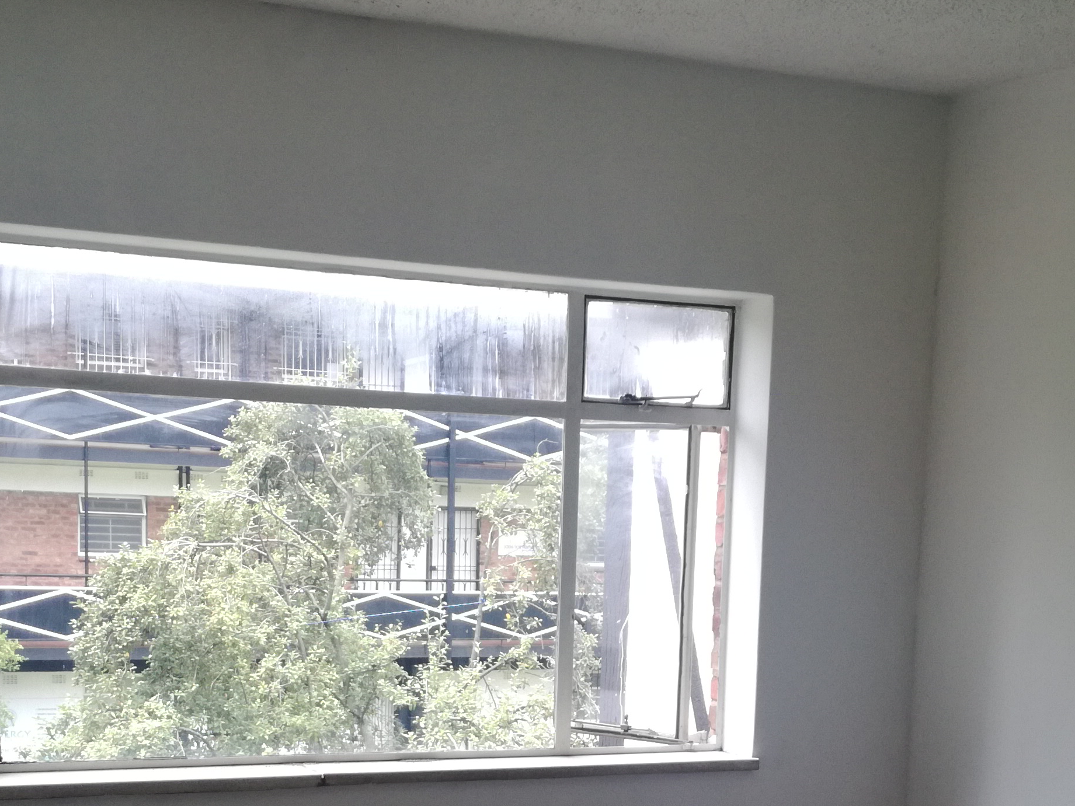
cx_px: 594
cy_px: 749
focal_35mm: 61
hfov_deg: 31.7
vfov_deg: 23.3
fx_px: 1894
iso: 50
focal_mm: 3.79
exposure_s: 1/138
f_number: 2
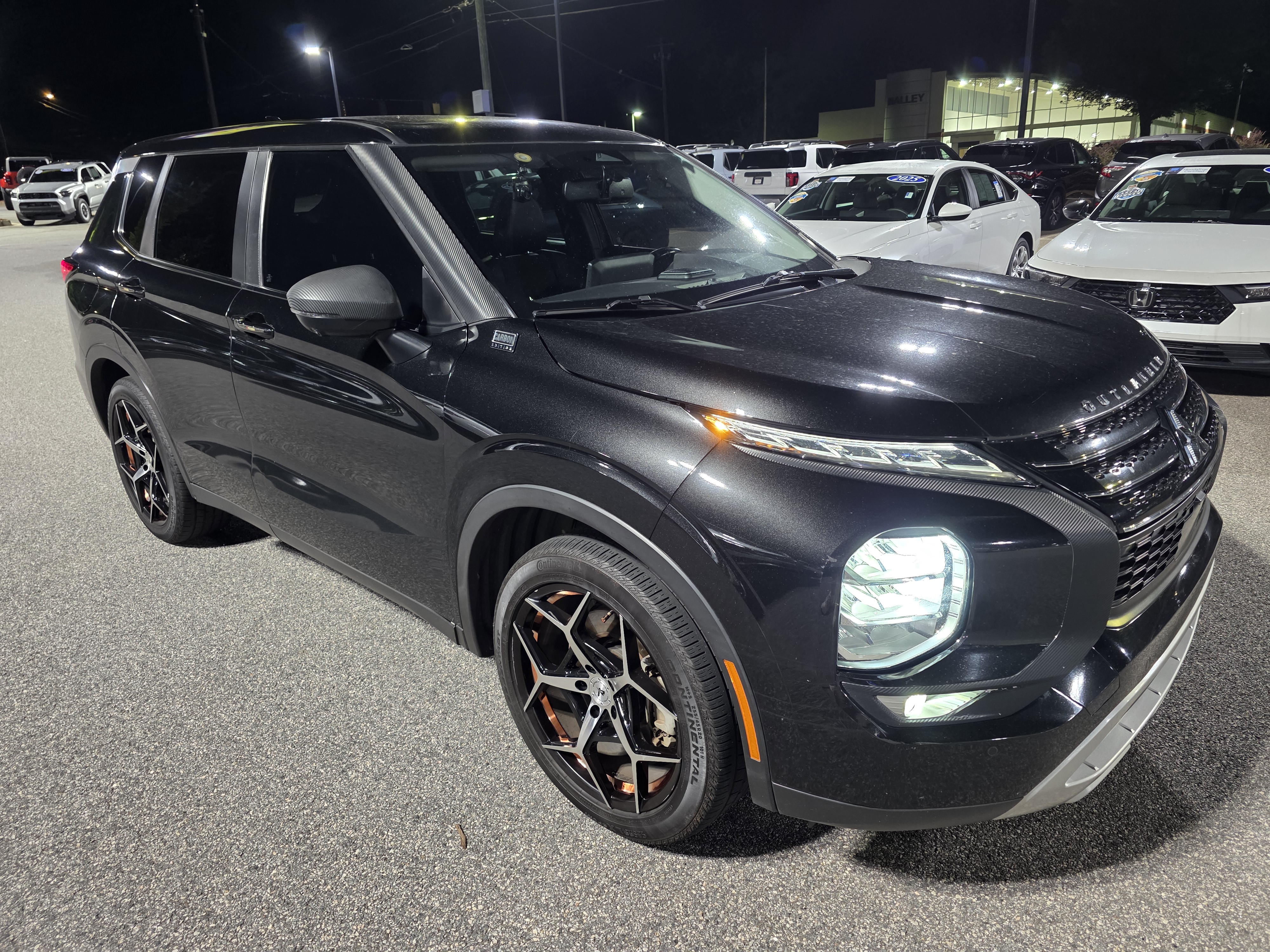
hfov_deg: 73.9
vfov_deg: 58.9
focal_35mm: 23
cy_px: 476
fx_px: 844
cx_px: 635
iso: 320
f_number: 1.7
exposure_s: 1/50
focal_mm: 6.3
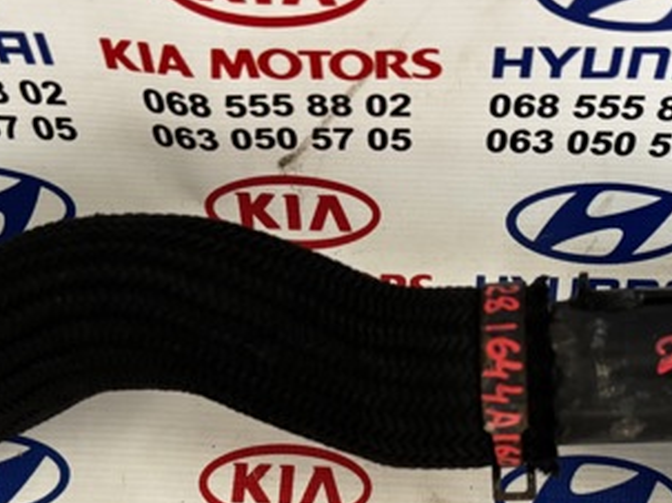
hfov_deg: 34.9
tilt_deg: -64.2
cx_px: 377
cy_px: 394
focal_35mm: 55
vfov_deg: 26.1
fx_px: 1067
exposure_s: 1/60
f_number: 1.6
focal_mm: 5.96
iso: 500
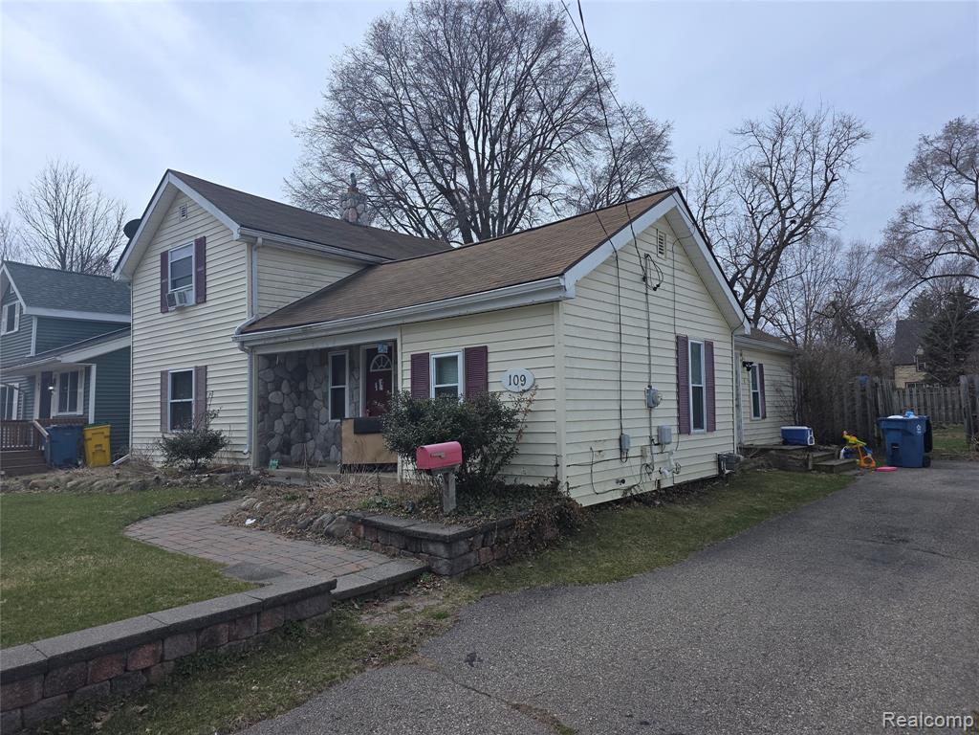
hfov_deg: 73.9
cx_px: 490
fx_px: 650
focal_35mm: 23
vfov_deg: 58.9
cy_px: 368
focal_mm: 6.3
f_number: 1.7
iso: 12
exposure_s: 1/1154
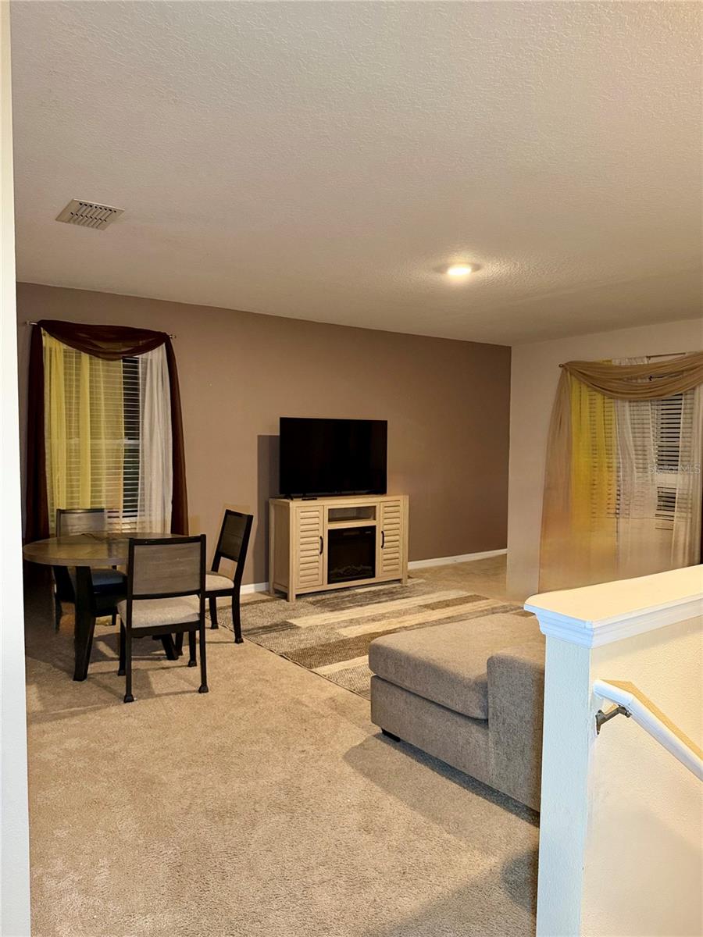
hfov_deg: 56.8
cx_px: 352
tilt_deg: -3.2
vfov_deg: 71.6
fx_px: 650
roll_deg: -1.6
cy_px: 468
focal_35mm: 24
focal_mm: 6.76
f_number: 1.78
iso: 400
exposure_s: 1/60
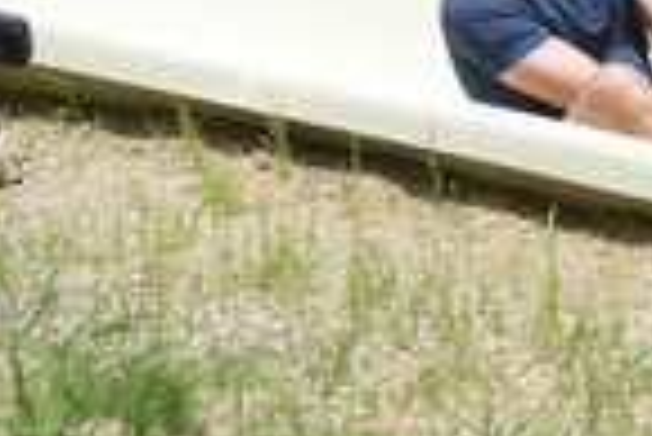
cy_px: 227
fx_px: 9771
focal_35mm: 539
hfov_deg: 3.8
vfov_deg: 2.6
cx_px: 886
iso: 360
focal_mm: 195
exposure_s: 1/1250
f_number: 6.3
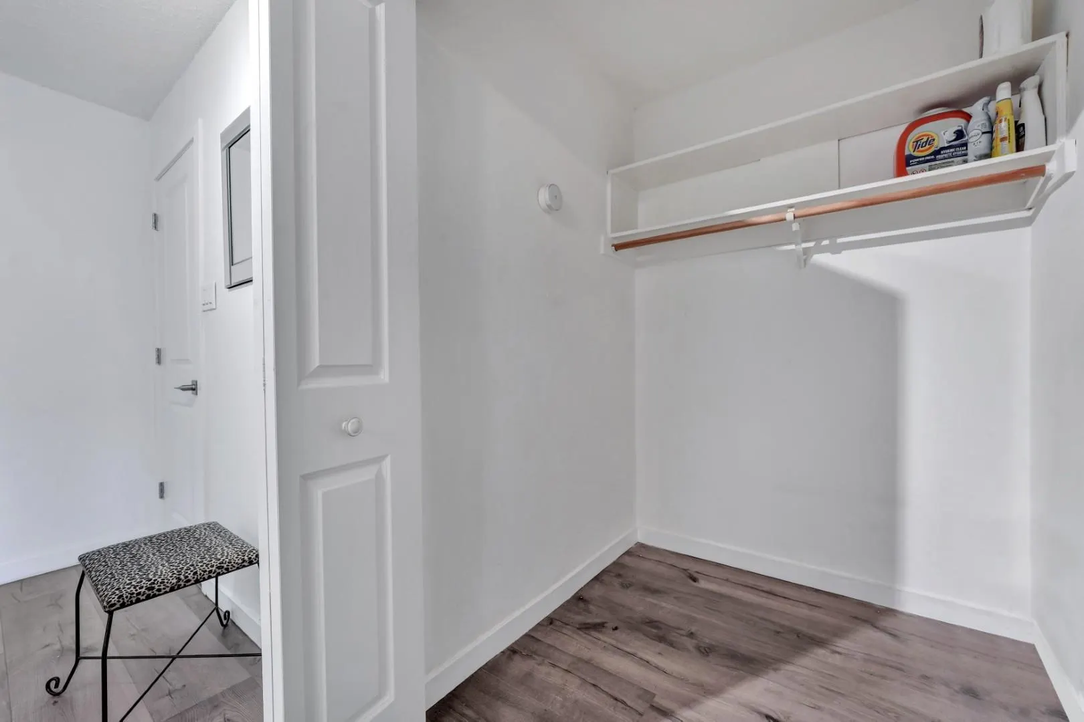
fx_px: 440
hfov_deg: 101.9
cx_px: 542
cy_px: 361
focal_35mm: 15
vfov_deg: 78.8
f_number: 8
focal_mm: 14.6
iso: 400
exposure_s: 1/5
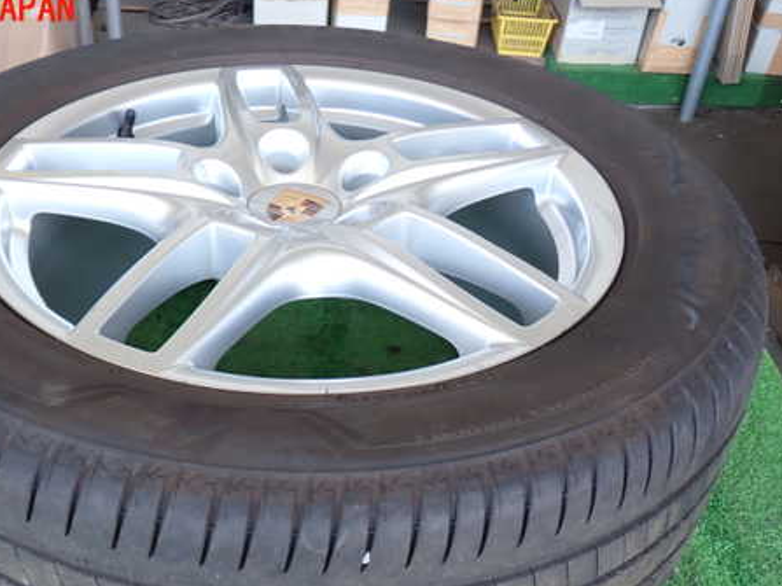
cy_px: 381
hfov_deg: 43.4
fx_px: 971
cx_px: 282
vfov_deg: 33.3
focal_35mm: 43
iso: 125
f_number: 2.4
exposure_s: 1/60
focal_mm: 5.79
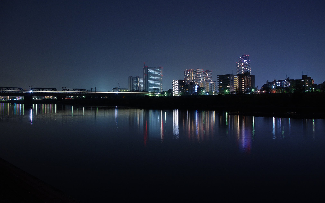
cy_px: 95
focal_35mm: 32
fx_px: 283
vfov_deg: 39.4
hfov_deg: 59.7
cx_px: 162
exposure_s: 8
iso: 400
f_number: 8
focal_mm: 21.25
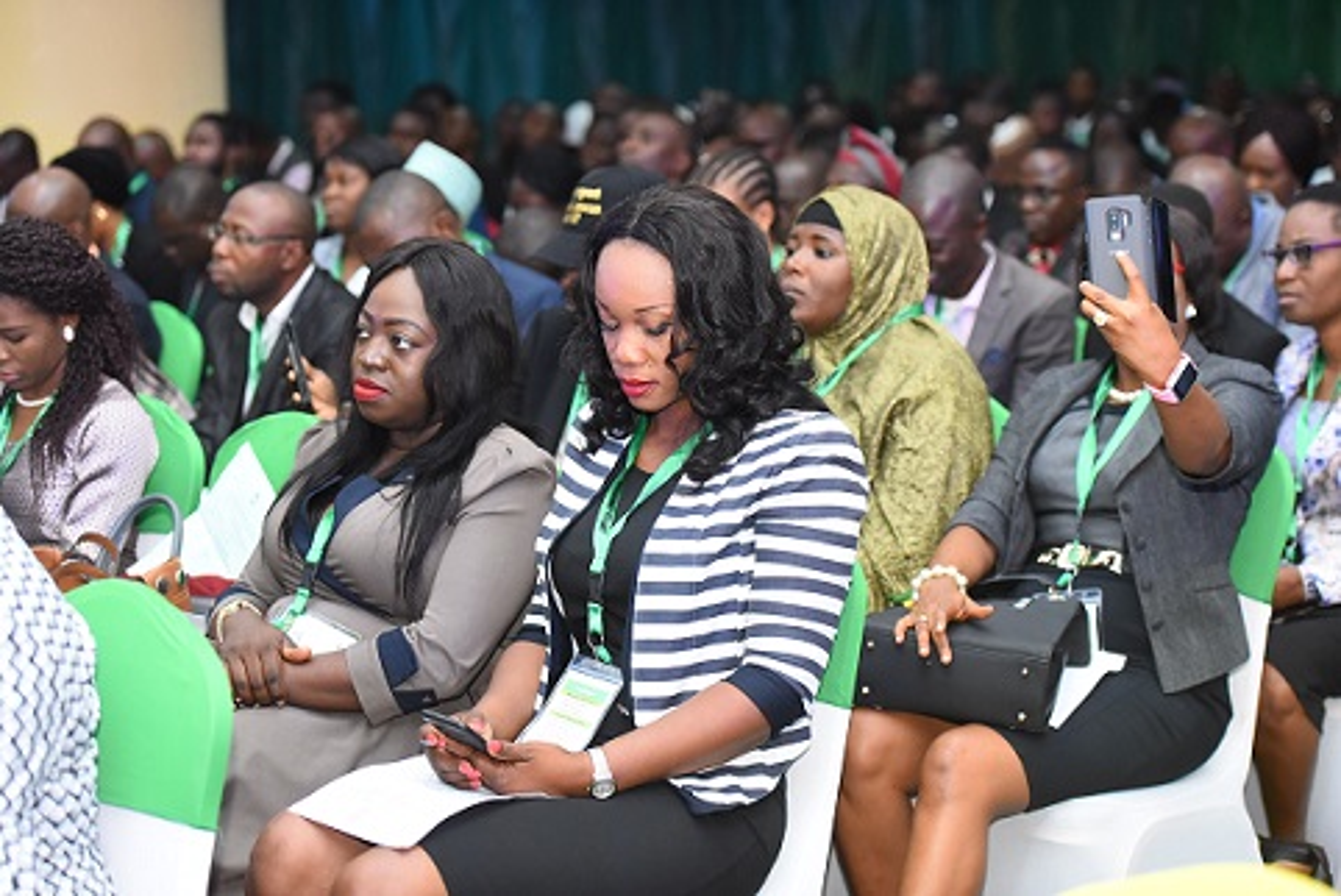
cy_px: 448
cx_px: 670
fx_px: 2609
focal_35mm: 70
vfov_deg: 19.5
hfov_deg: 28.8
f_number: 2.8
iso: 4500
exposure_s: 1/200
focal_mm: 70
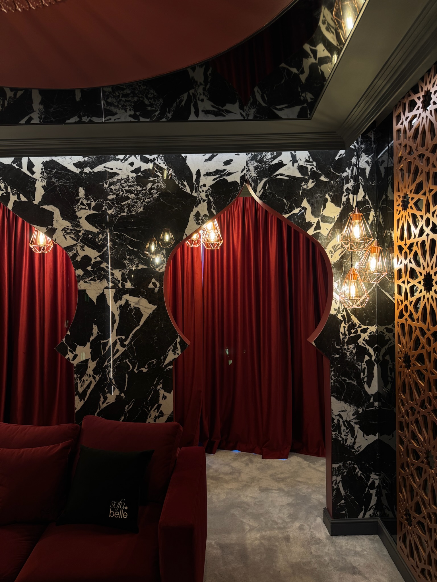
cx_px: 218
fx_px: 404
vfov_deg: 71.6
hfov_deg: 56.8
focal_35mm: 24
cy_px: 291
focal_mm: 6.76
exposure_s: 1/50
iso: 125
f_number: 1.78
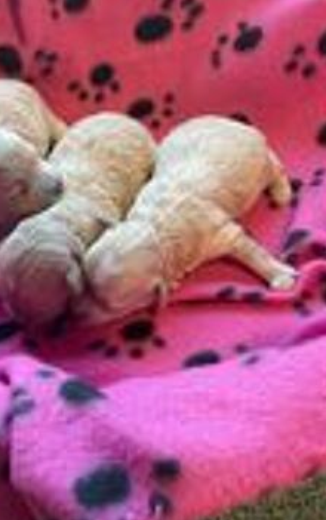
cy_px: 261
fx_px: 596
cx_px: 138
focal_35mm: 42
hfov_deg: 30.6
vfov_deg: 47.2
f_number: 1.8
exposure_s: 1/50
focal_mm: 3
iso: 64
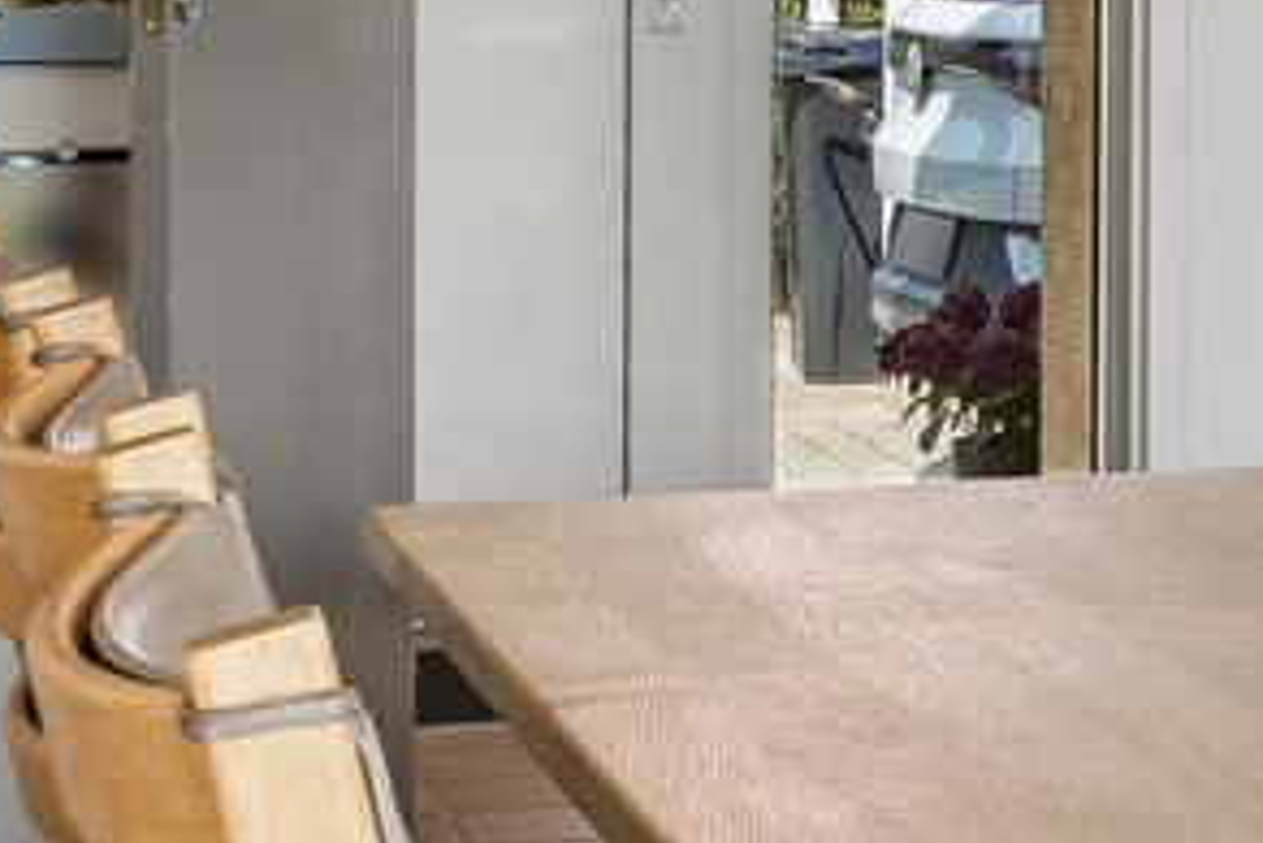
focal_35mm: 139
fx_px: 4869
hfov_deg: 13.9
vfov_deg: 9.7
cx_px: 1843
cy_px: -214
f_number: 8
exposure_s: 1/30
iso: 200
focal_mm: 13.5
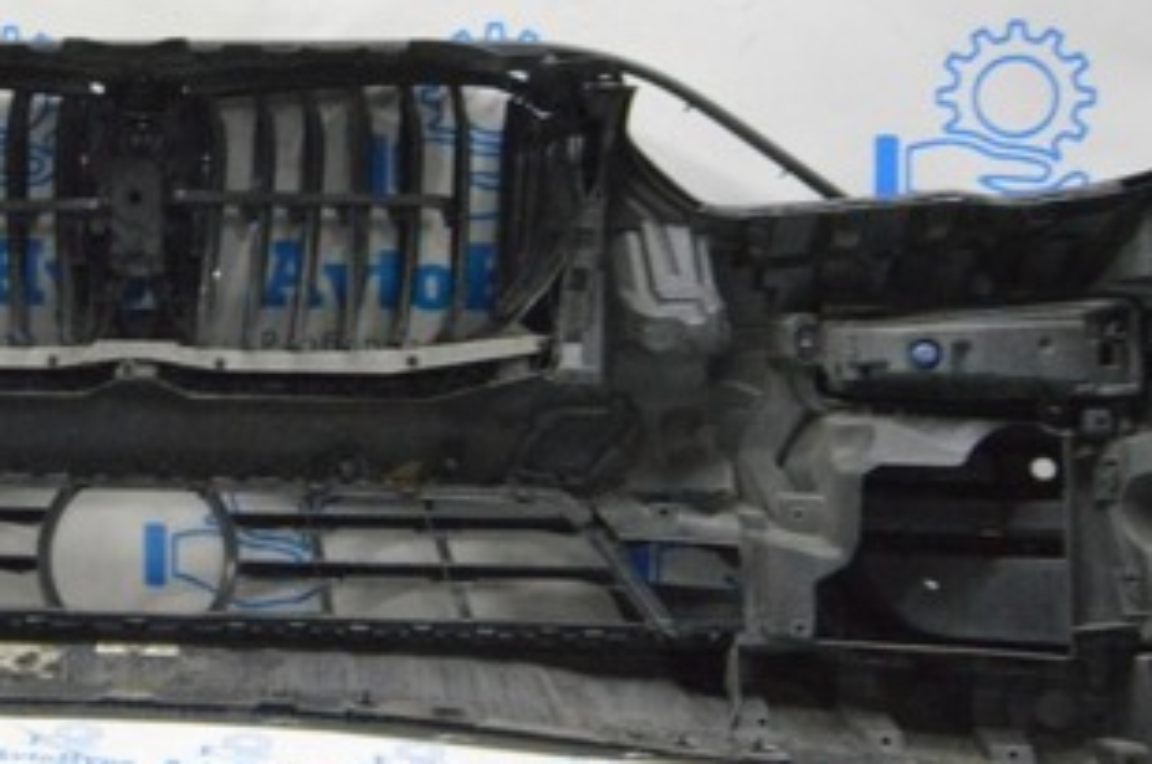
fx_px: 1789
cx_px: 112
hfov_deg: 33.7
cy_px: 117
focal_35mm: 56
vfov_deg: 23.6
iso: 6400
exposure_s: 1/13
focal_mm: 18
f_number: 20
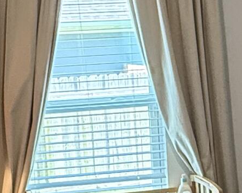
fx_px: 658
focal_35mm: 92
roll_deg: +2.7
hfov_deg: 20.8
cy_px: 103
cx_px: 143
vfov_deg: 16.7
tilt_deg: -2.4
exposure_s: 1/120
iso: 500
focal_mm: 2.22
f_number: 2.2
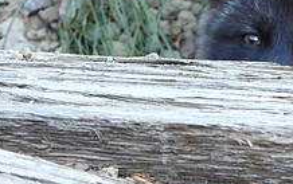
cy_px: 14
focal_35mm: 1970
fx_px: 15755
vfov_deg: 0.7
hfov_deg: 1.1
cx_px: 211
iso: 400
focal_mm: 126
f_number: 5
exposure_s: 1/80
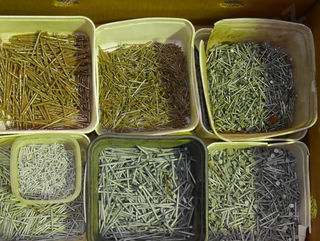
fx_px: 638
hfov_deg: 28.1
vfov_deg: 21.3
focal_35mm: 69
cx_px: 142
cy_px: 129
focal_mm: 28
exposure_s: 1/60
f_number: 5.5
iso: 3200
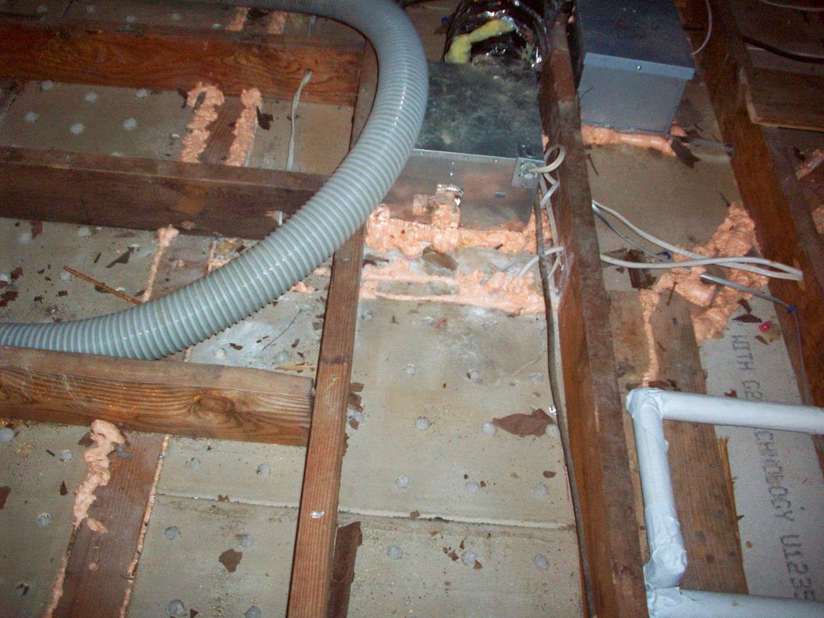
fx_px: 881
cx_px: 412
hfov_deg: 50.1
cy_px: 309
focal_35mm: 37
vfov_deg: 38.7
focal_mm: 6.2
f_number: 2.8
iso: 200
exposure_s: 1/64
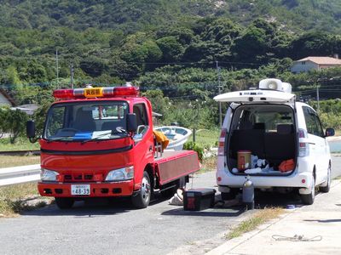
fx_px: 1005
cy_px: 128
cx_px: 170
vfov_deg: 14.5
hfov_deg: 19.3
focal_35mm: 102
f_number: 5.4
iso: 100
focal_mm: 18.3
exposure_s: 1/250
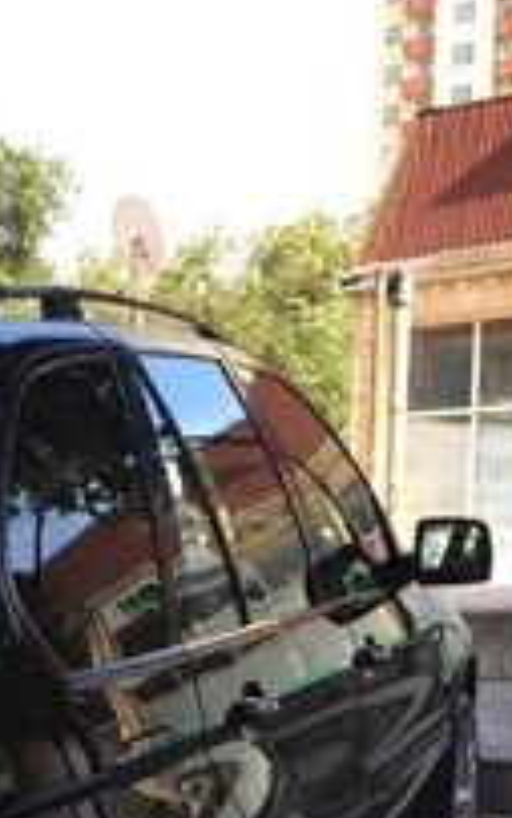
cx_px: -36
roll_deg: +0.2
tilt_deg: -9.5
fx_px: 1673
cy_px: 870
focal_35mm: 75
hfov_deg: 16.9
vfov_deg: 25.7
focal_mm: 4.15
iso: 32
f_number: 2.2
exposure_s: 1/332
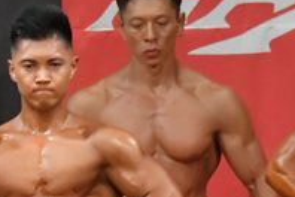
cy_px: 294
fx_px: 8661
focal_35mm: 1057
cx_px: -57
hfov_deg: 2.0
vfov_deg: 1.3
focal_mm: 180
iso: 9000
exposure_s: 1/400
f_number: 5.6
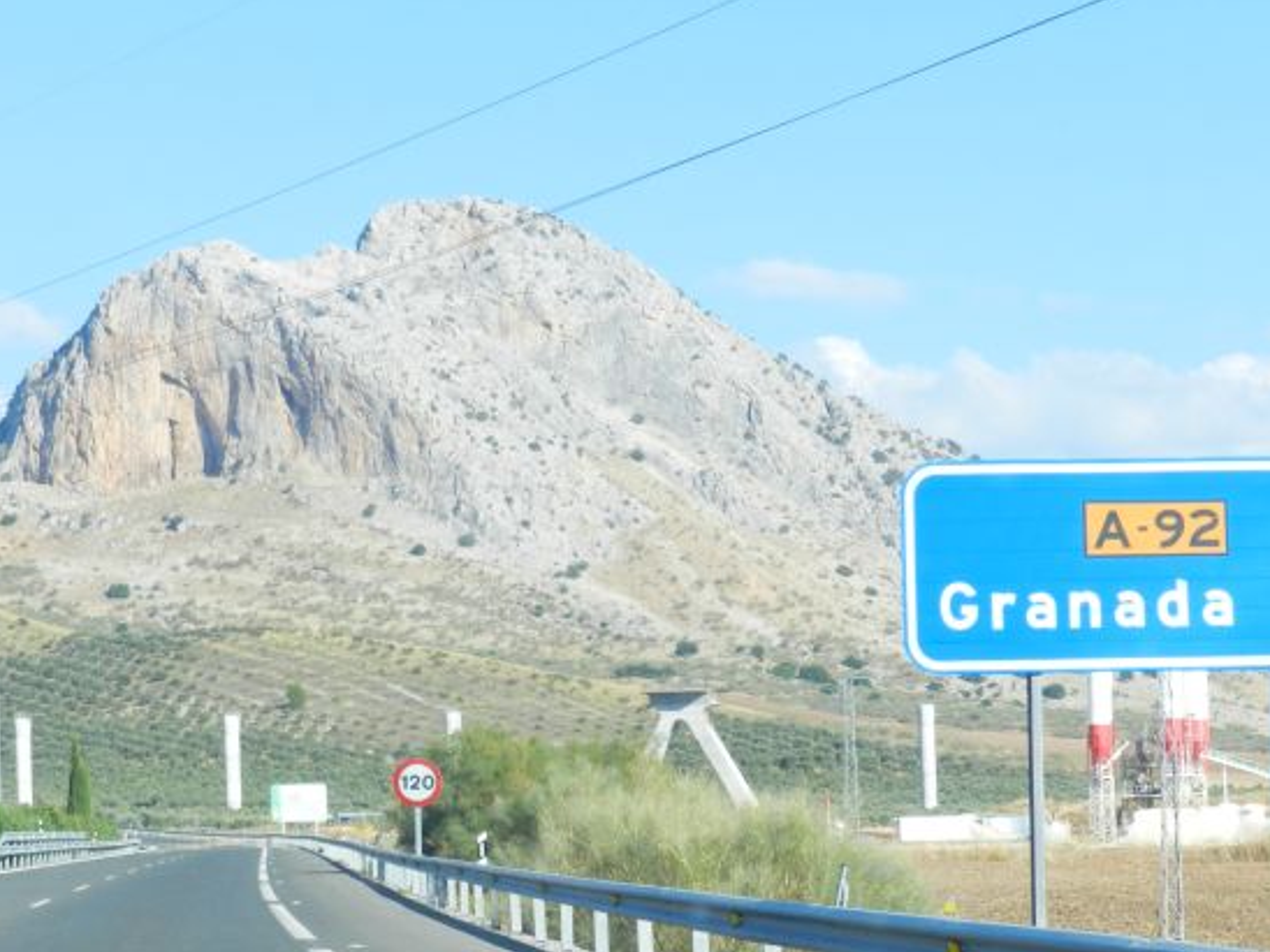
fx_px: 4072
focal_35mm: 111
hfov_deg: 17.7
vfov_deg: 13.3
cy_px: 686
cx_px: 461
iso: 160
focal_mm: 13.5
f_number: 4.8
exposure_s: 1/500
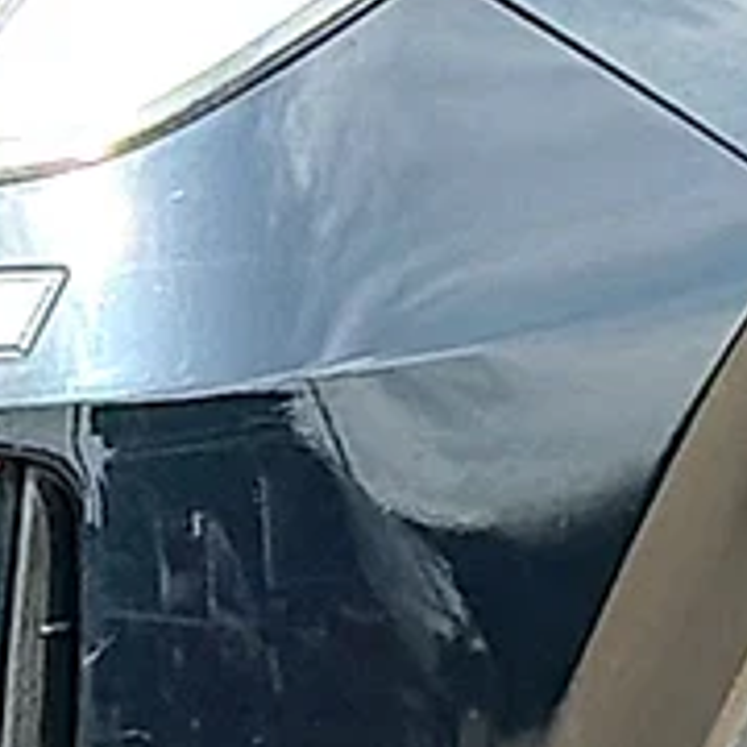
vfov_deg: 5.1
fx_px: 8399
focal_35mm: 344
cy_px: 355
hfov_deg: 5.0
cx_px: -403
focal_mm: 6.86
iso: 100
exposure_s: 1/3759
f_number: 1.78
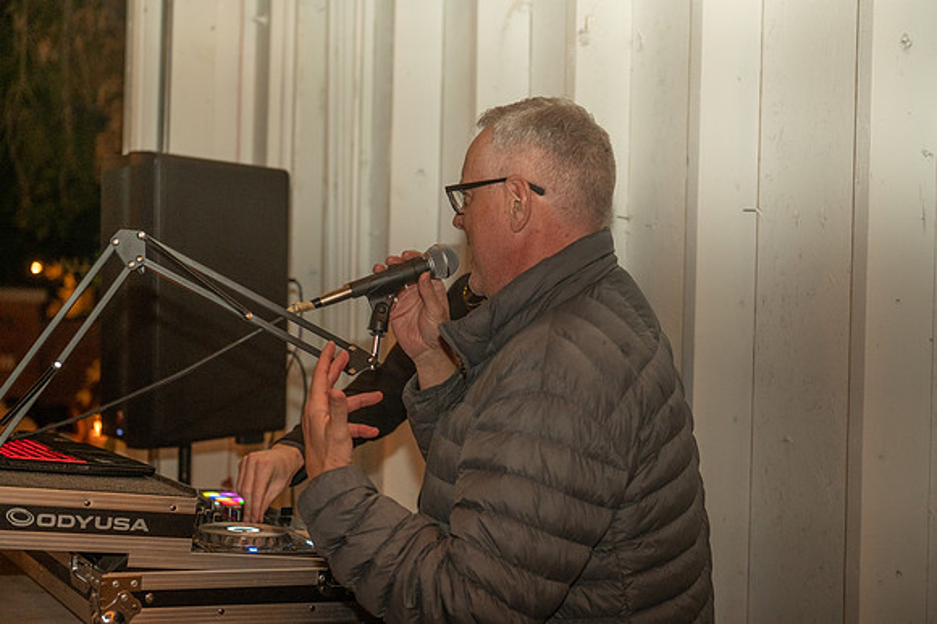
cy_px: 312
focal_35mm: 55
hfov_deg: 36.3
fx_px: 1431
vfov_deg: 24.6
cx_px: 468
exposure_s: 1/160
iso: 2500
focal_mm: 55
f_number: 3.5
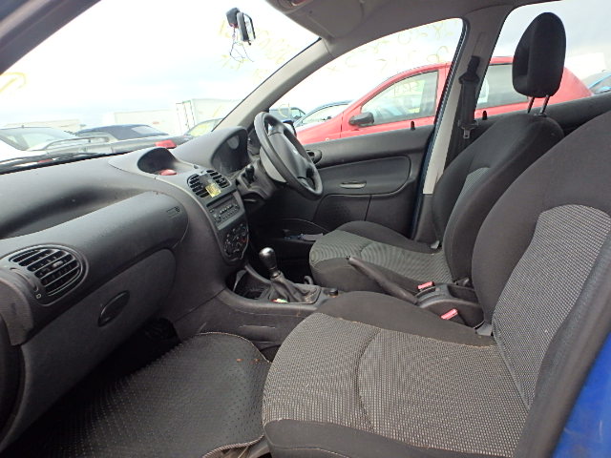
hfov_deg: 79.0
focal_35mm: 21
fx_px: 371
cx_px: 306
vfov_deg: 63.4
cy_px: 229
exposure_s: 1/125
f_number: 3.5
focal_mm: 3.7
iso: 125
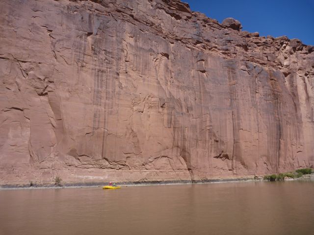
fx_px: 254
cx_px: 157
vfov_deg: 49.7
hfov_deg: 63.4
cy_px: 118
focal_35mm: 28
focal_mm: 4.9
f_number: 3.3
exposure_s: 1/1000
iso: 80
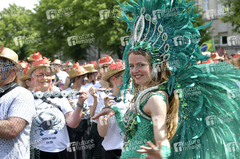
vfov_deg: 19.4
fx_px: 466
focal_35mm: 70
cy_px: 80
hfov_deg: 28.9
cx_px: 120
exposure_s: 1/250
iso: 160
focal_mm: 70
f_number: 6.3
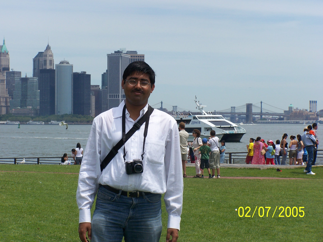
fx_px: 1092
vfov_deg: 12.7
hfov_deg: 16.8
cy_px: 121
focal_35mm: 117
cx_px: 162
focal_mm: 19.4
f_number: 6.3
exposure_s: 1/350
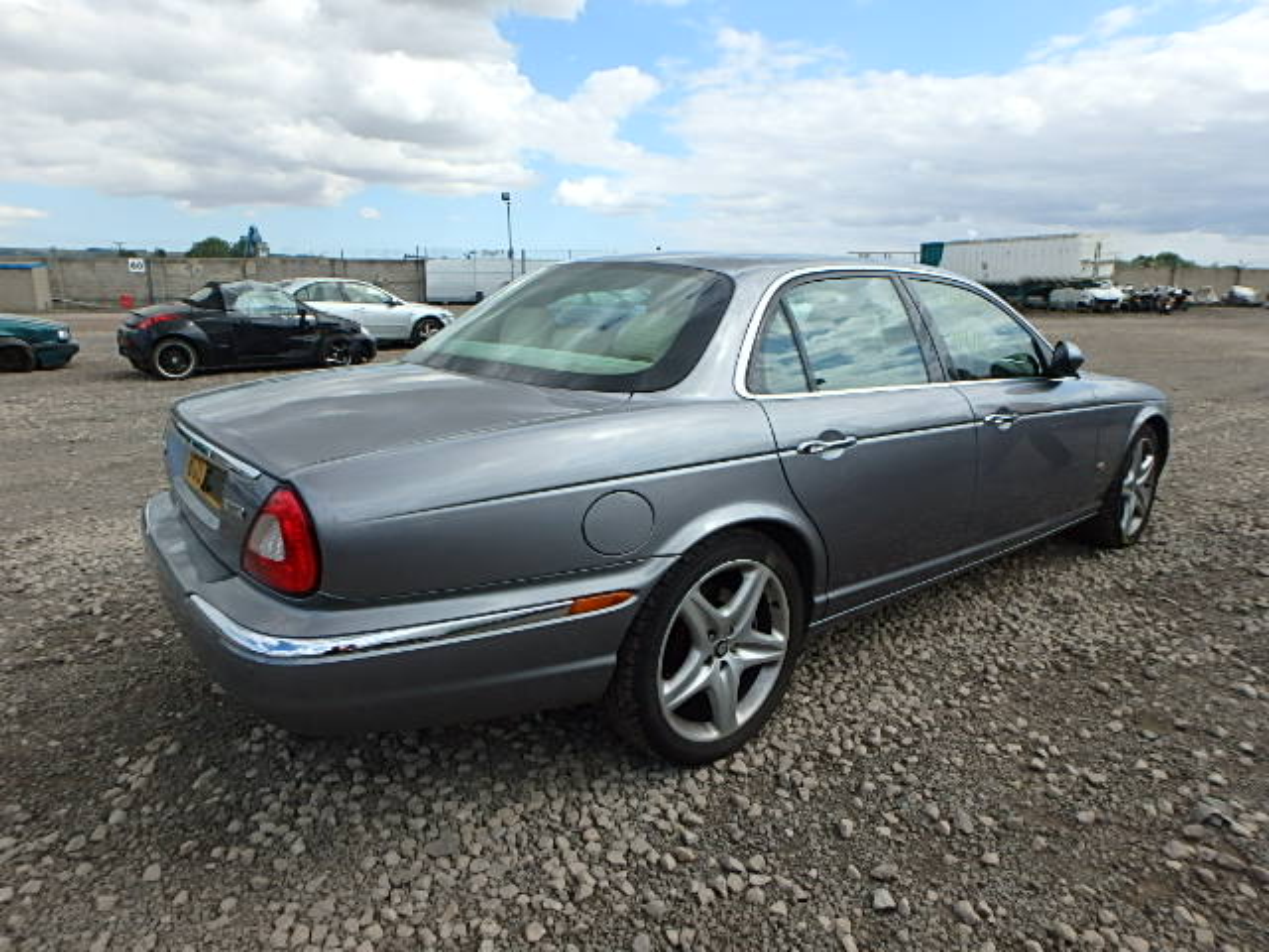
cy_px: 476
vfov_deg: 63.4
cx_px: 634
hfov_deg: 79.0
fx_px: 770
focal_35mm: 21
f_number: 3.5
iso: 125
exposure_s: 1/1000
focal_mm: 3.7
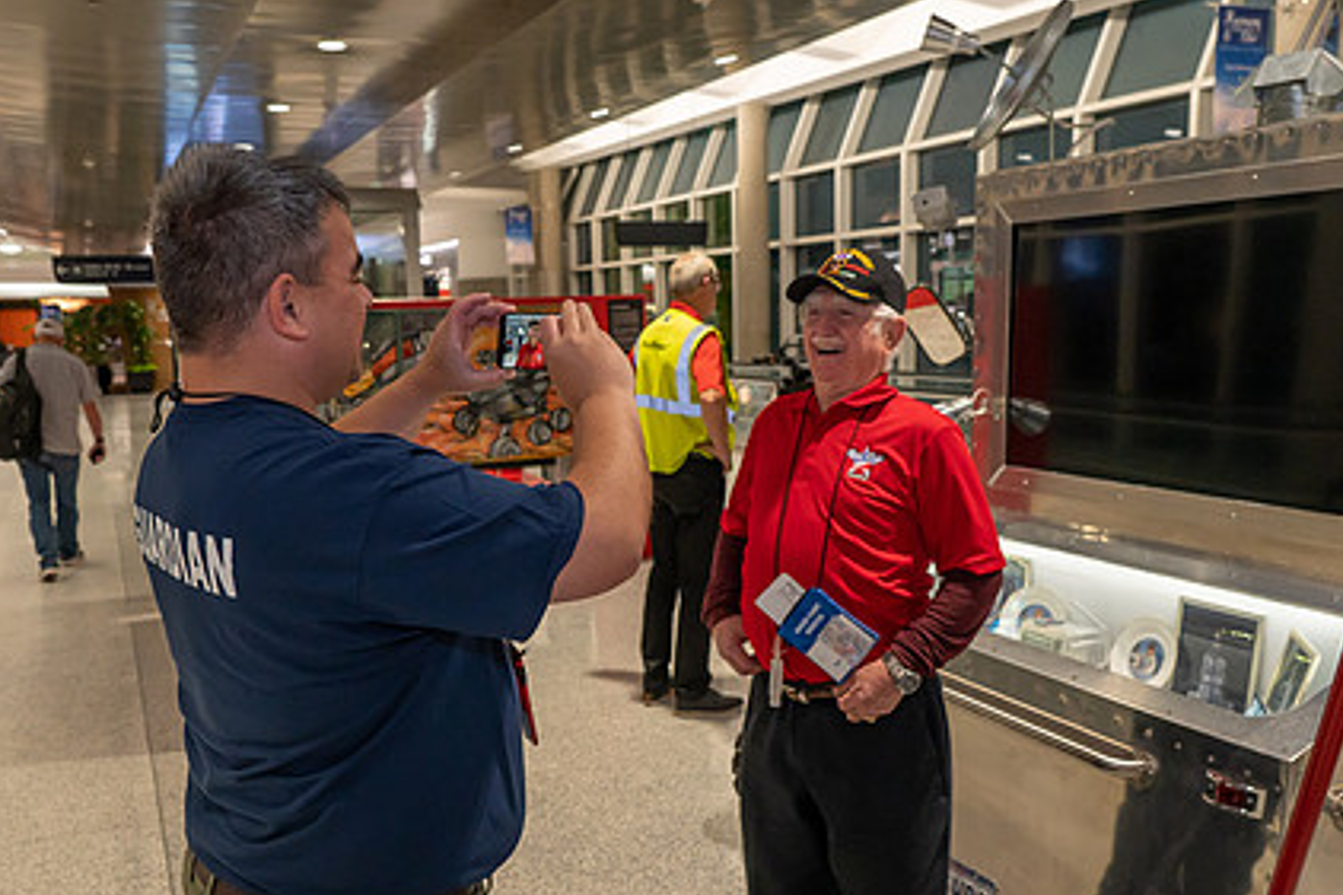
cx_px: 605
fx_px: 1231
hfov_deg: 57.1
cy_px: 529
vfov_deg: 39.8
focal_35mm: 33
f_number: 5
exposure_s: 1/100
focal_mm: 24
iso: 2500
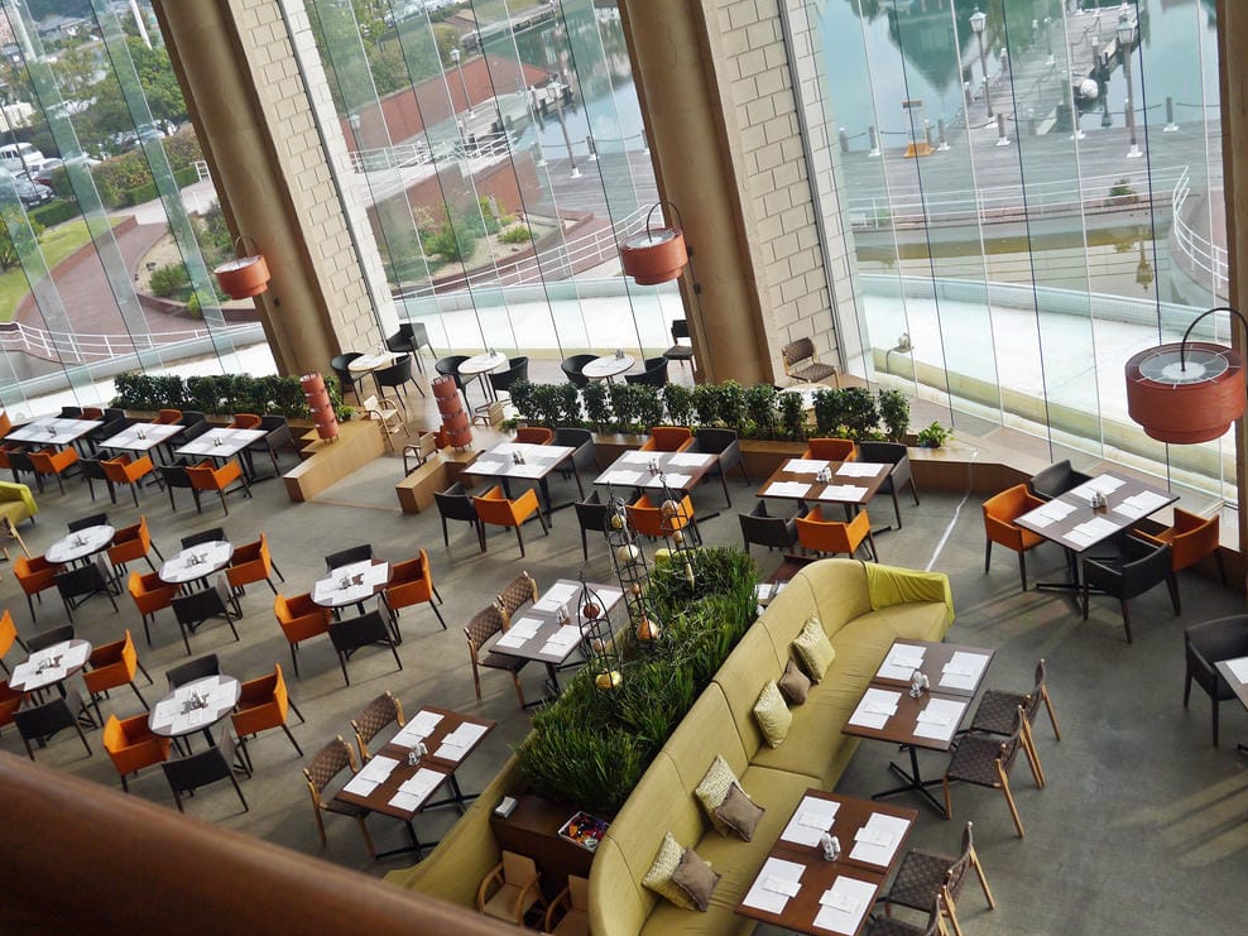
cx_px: 566
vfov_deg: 41.7
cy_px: 399
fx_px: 1226
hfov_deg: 53.9
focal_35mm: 34
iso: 160
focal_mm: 14
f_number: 5
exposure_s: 1/250
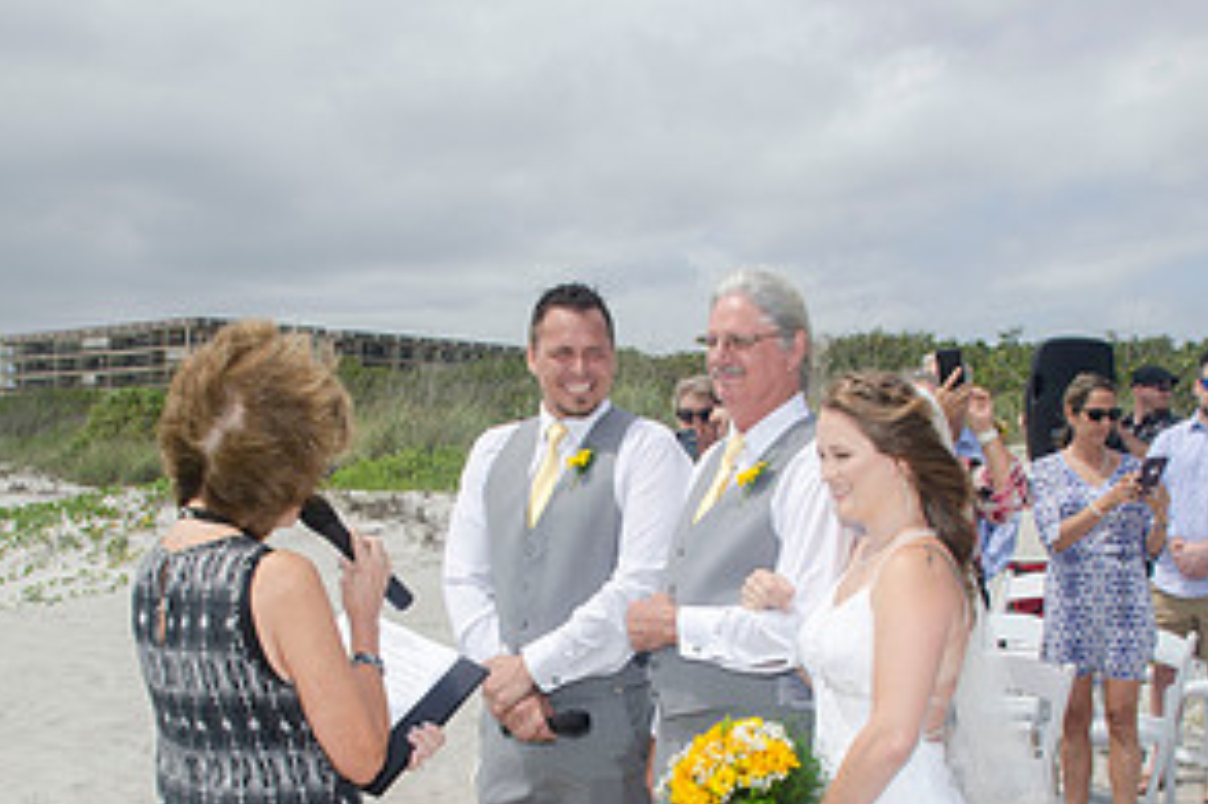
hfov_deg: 42.8
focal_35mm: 46
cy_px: 697
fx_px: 1543
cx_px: 610
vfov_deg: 28.3
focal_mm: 20
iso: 100
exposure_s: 1/250
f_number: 11
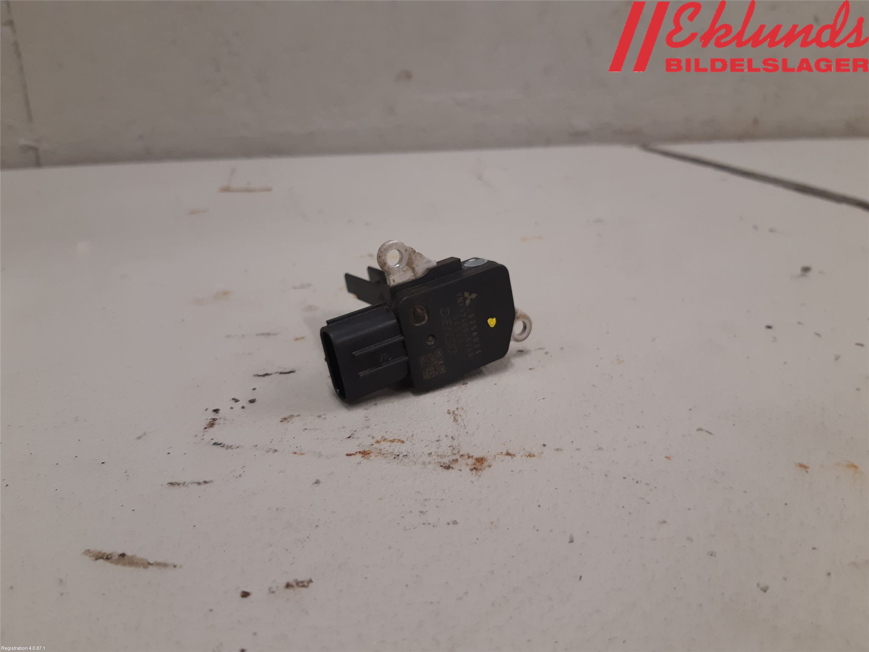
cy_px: 326
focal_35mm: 26
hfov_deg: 67.3
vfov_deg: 53.1
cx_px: 434
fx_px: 653
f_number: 1.7
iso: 100
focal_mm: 3.93
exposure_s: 1/50
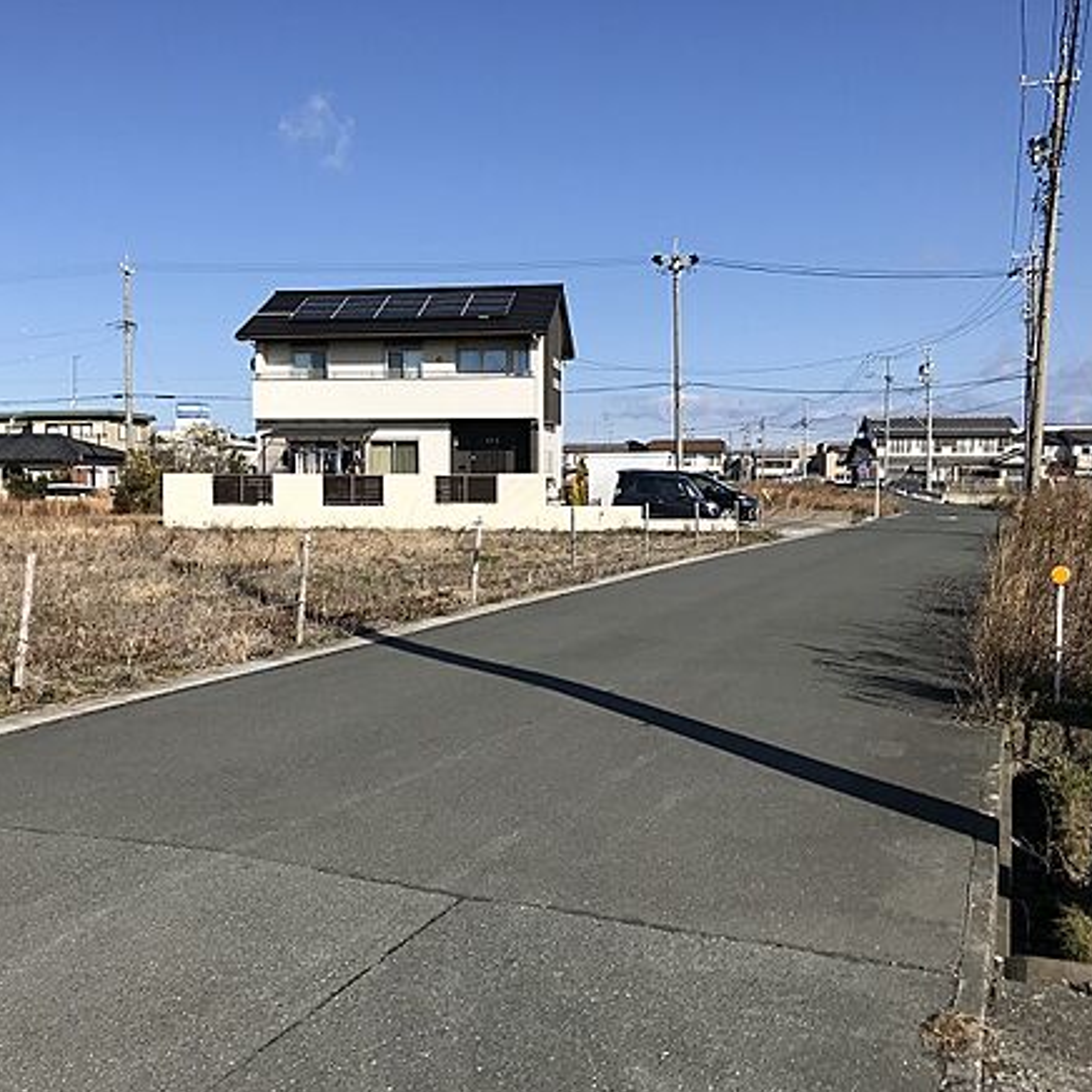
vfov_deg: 48.4
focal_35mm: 34
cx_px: 508
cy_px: 557
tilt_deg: -2.5
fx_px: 1213
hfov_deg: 48.4
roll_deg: +0.6
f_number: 1.8
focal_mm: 3.99
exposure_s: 1/3425
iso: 20
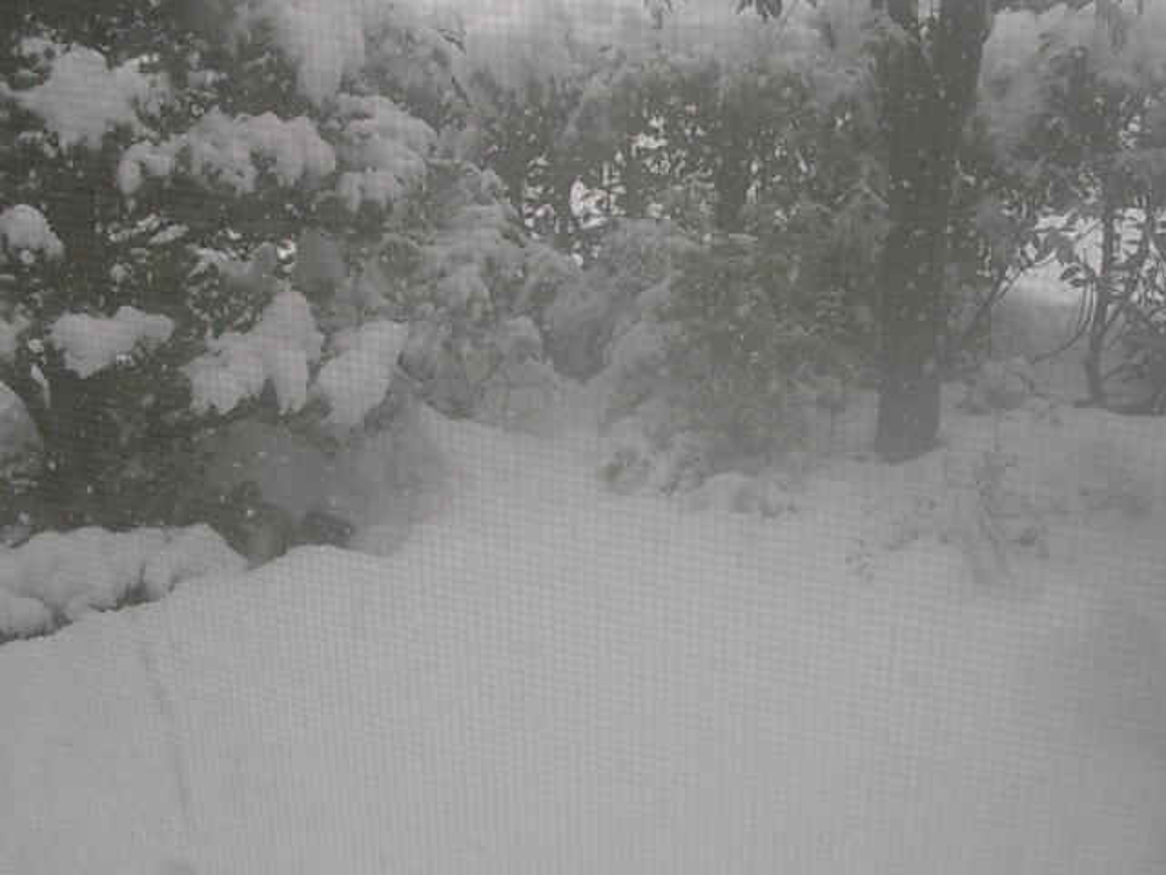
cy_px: 438
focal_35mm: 45
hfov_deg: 42.1
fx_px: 1516
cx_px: 583
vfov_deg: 32.2
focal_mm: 6.7
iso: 70
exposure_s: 1/176
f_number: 2.9
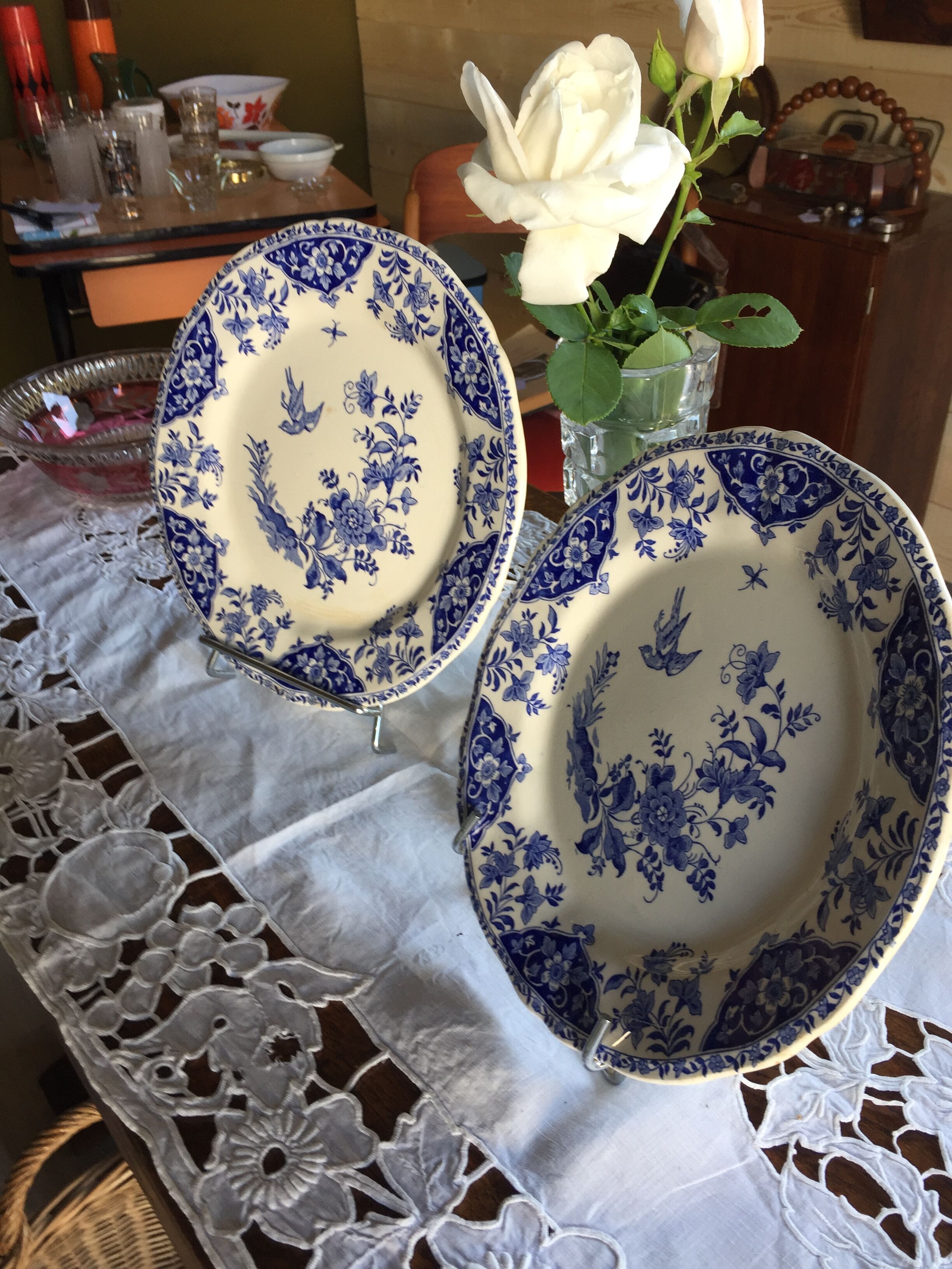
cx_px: 476
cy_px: 634
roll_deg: +2.2
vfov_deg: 61.7
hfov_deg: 48.2
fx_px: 1063
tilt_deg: -33.8
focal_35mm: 29
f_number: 2.2
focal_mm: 4.15
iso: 40
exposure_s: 1/50
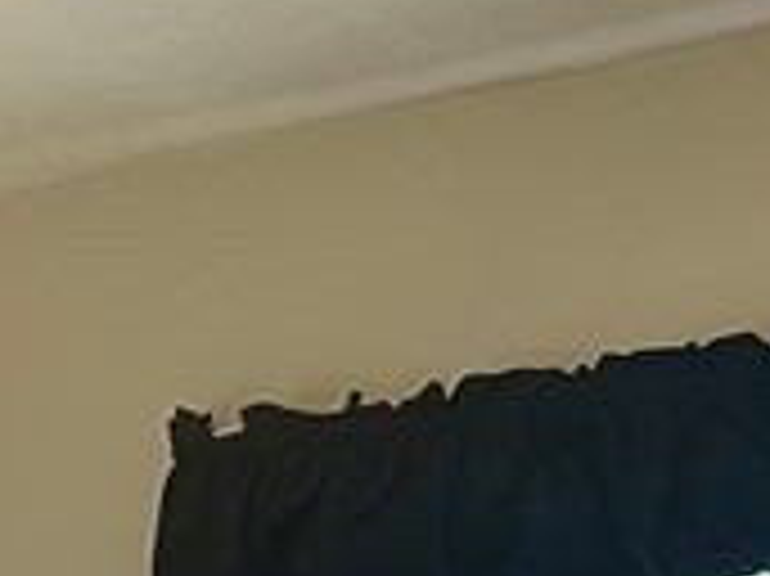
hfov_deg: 13.2
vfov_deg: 9.0
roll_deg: +1.1
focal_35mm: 144
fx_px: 3201
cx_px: -257
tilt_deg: -6.6
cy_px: 1521
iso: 320
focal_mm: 6.86
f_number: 1.78
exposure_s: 1/60
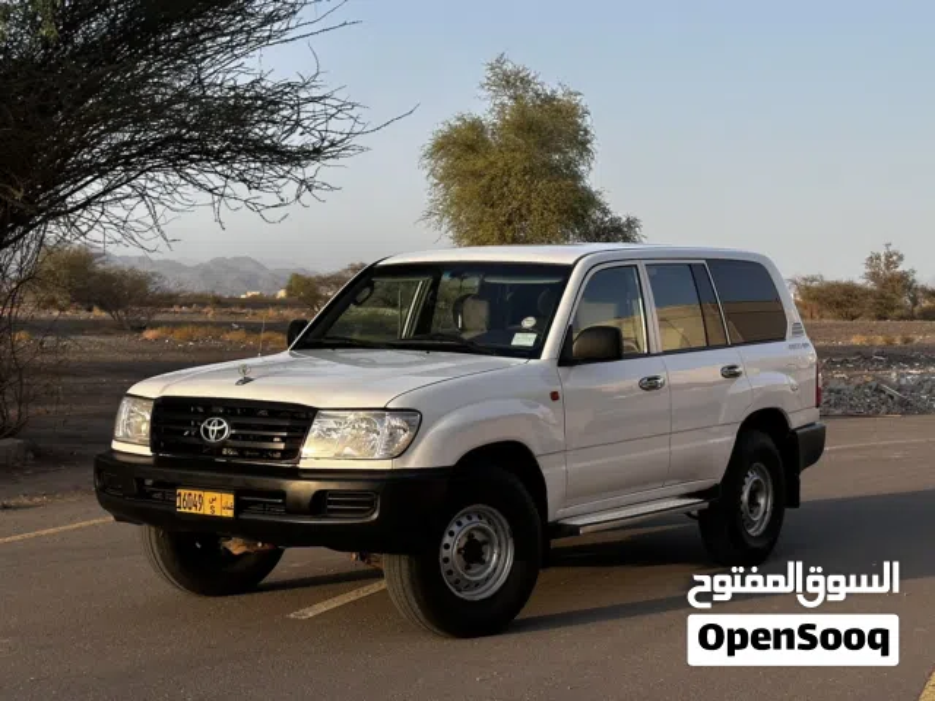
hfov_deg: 39.7
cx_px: 468
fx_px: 1297
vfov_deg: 30.3
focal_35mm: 48
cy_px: 350
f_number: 1.78
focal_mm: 6.86
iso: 64
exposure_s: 1/1433
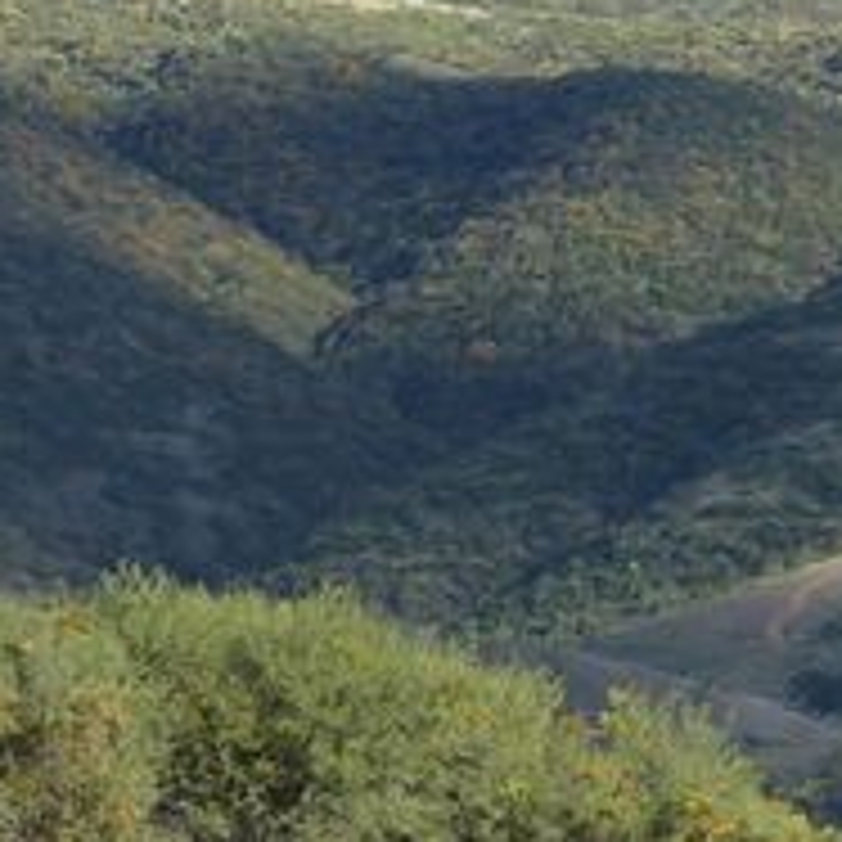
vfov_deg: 3.6
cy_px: 545
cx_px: -81
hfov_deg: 3.6
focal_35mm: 481
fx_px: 13237
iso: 80
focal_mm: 20.6
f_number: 5.1
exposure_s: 1/160
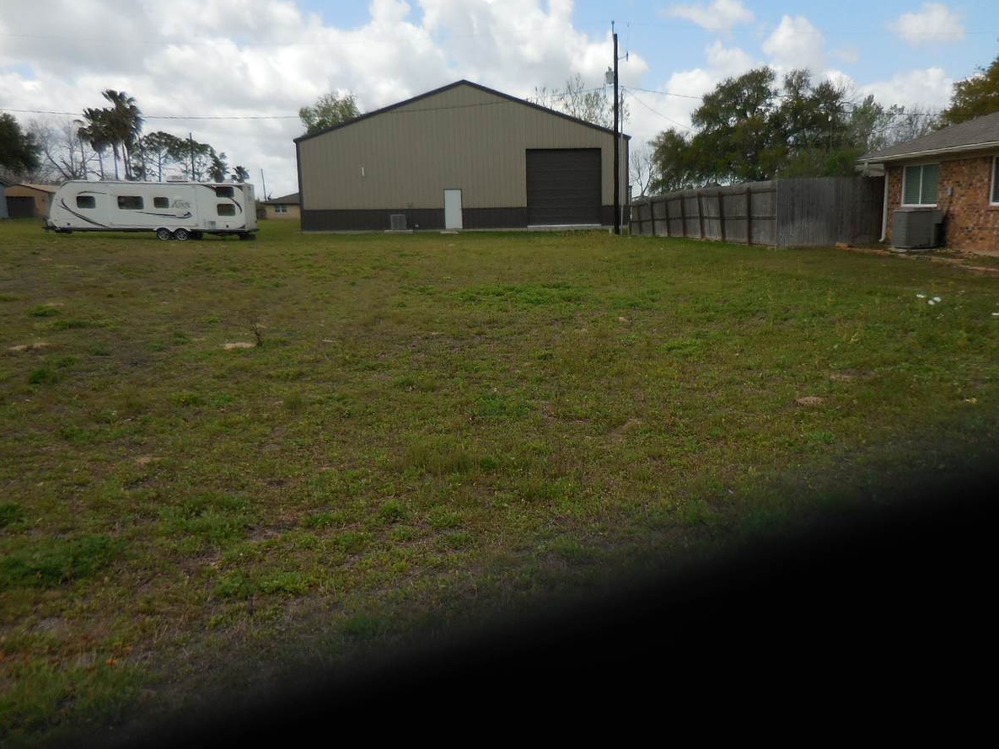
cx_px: 534
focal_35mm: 27
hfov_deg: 65.2
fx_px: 779
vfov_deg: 51.3
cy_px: 357
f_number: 3.3
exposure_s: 1/1600
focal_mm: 4.5
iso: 125
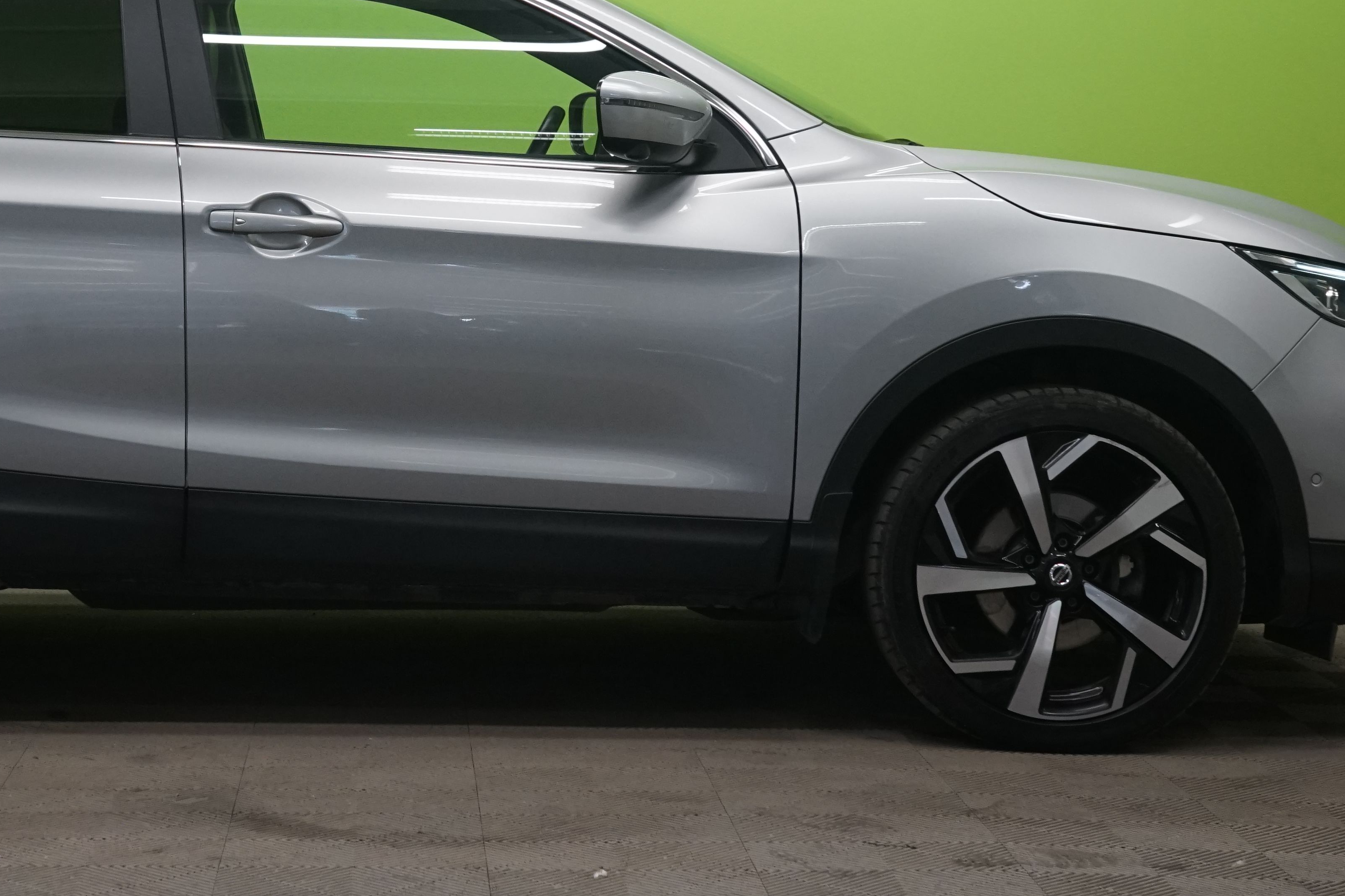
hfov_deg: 24.5
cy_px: 193
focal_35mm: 82
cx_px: 359
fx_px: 3063
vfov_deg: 16.5
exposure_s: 1/25
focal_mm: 44
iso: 1600
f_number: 9
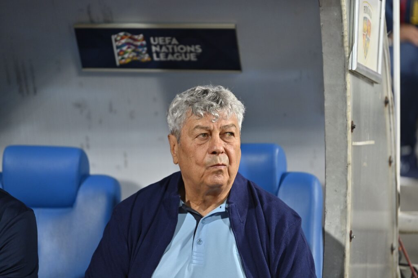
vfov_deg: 6.9
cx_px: 209
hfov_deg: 10.3
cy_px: 139
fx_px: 2320
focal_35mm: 200
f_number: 2.8
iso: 1250
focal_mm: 200
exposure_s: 1/500
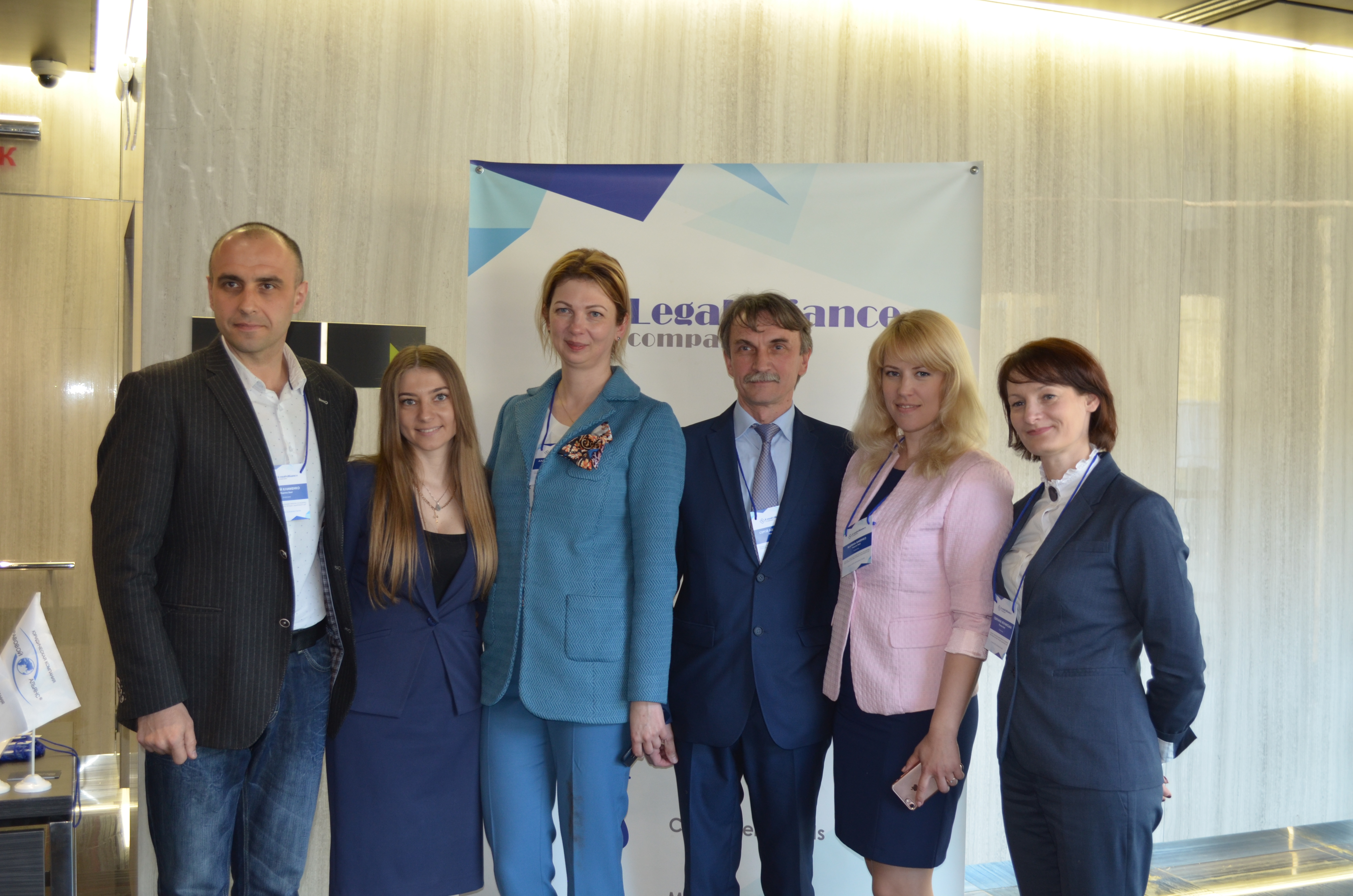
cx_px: 676
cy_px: 448
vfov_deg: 34.1
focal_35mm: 39
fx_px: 1463
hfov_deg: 49.6
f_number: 4.2
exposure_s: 1/20
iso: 400
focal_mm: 26
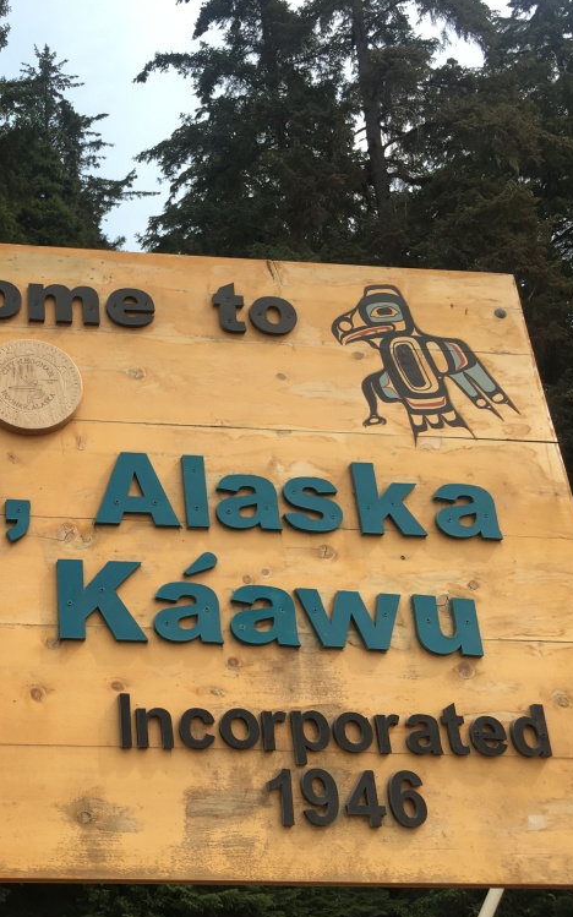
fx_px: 1050
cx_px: 18
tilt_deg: +28.7
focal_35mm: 42
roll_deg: +0.0
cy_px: 464
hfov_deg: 28.9
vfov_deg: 47.2
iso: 25
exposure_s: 1/950
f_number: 2.2
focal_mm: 4.15
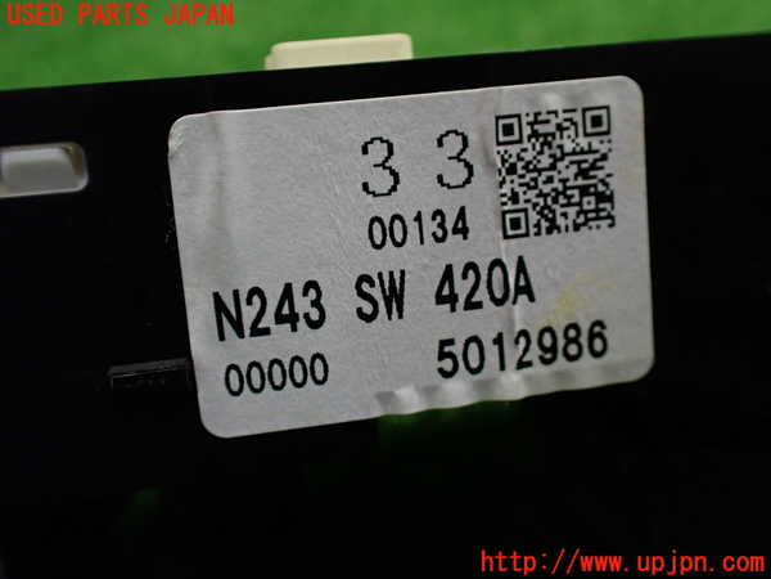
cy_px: 290
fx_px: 668
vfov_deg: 46.8
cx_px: 386
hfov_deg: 60.0
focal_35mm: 30
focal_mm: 5.4
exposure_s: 1/125
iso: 400
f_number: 2.3
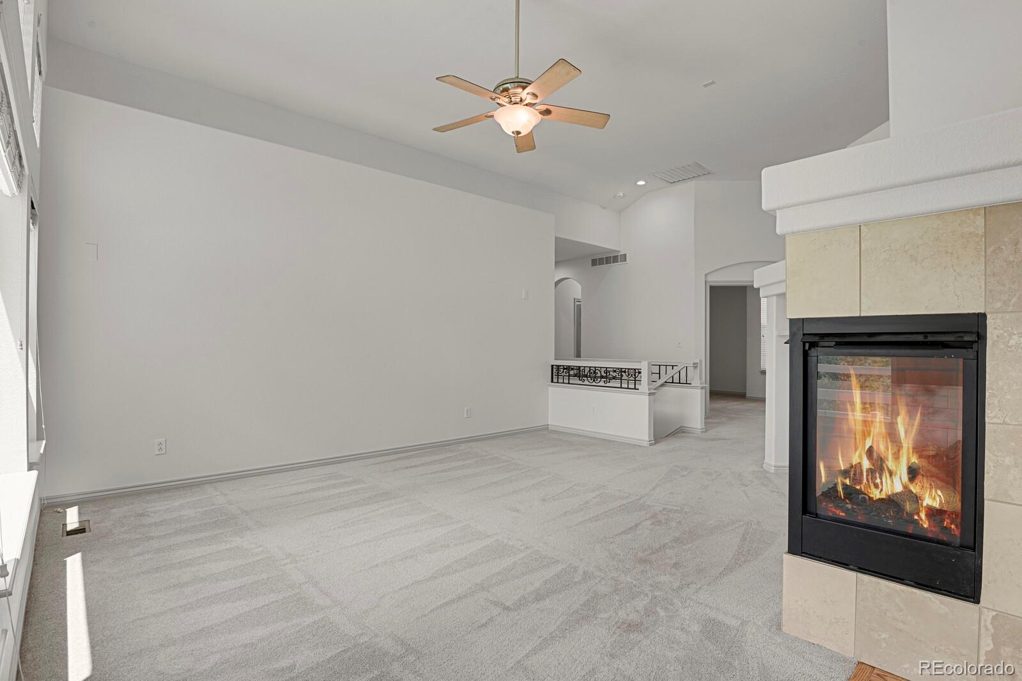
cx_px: 511
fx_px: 483
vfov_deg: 70.4
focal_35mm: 17
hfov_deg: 93.3
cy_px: 340
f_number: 8
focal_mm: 17
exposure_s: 1/1.67
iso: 250
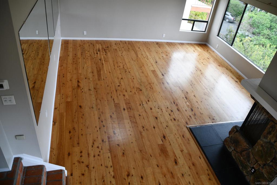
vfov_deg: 47.9
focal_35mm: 27
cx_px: 138
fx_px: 208
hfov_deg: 67.4
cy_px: 92
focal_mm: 18
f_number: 4
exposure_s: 1/60
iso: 200
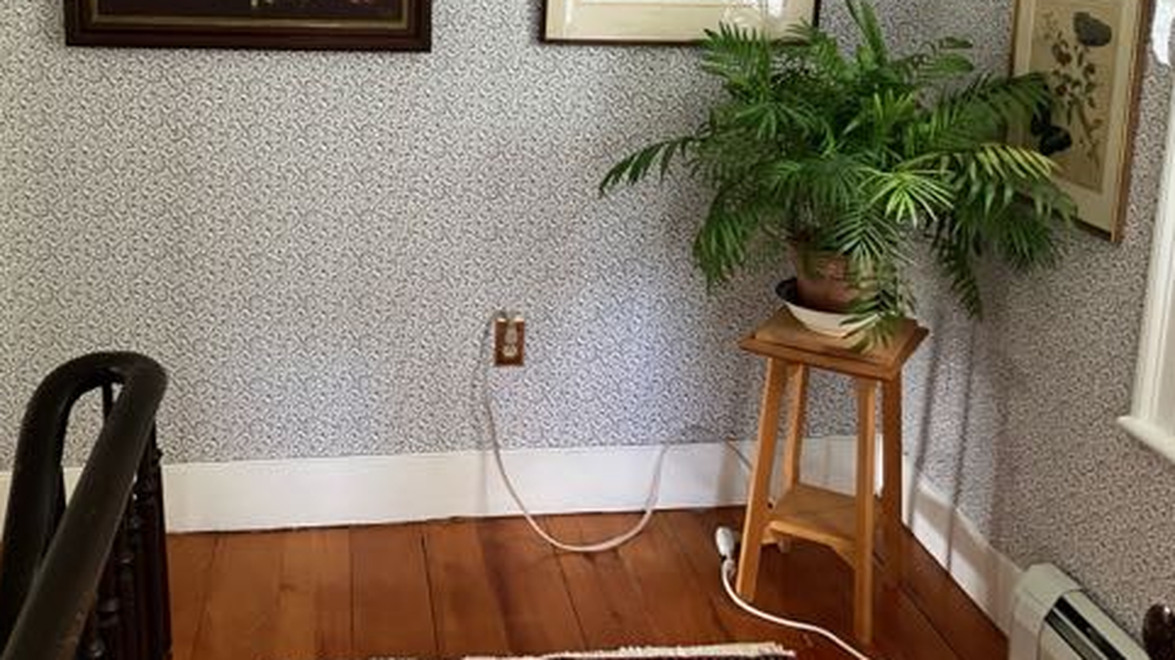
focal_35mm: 38
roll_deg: -1.5
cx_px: 475
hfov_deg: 52.5
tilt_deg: -9.4
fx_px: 1184
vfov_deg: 30.4
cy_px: 127
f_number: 1.8
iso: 320
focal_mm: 3.99
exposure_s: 1/41
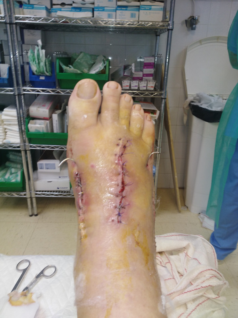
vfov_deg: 67.4
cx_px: 119
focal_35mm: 26
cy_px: 159
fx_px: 239
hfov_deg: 53.0
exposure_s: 1/30.1
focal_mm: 3.83
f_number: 2.2
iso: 119
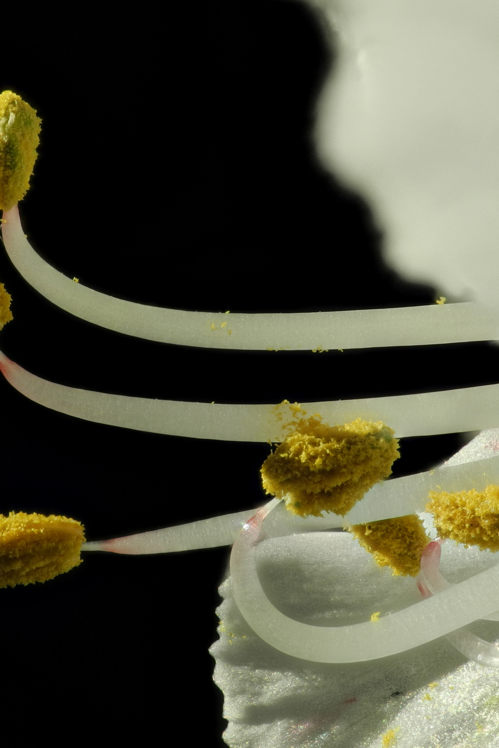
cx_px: 214
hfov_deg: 4.9
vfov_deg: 7.4
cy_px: 374
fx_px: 5780
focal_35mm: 278
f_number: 8
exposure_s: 1/250
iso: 100
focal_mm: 42.6
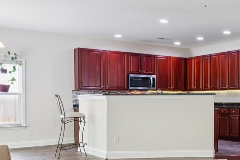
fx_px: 339
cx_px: 289
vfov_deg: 26.5
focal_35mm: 51
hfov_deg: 32.2
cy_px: 101
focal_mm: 16.6
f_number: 13
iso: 200
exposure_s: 1.6
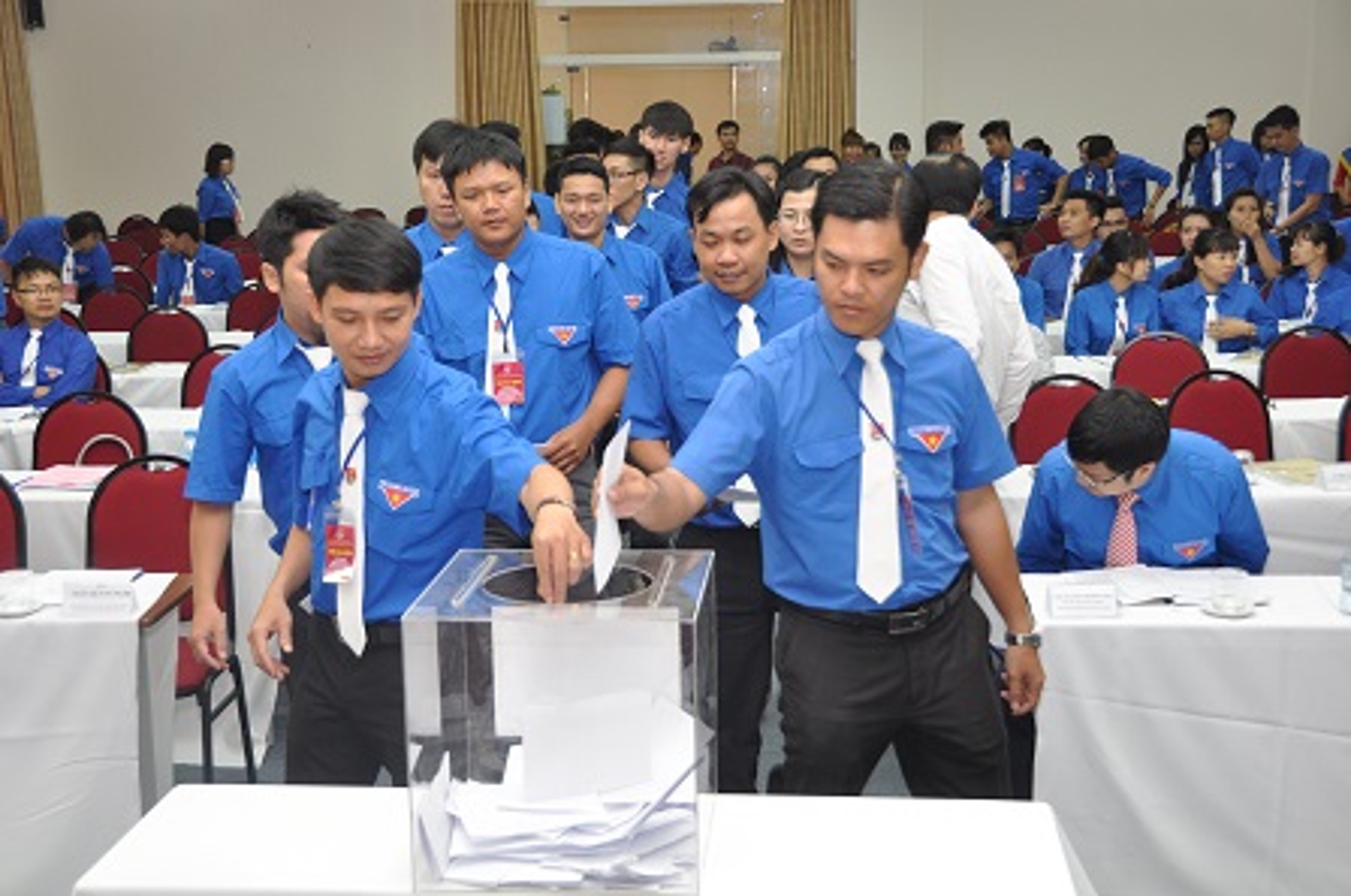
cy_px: 448
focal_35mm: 48
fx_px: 1798
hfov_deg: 41.2
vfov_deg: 28.0
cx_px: 676
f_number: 4
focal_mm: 32
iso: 800
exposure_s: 1/60
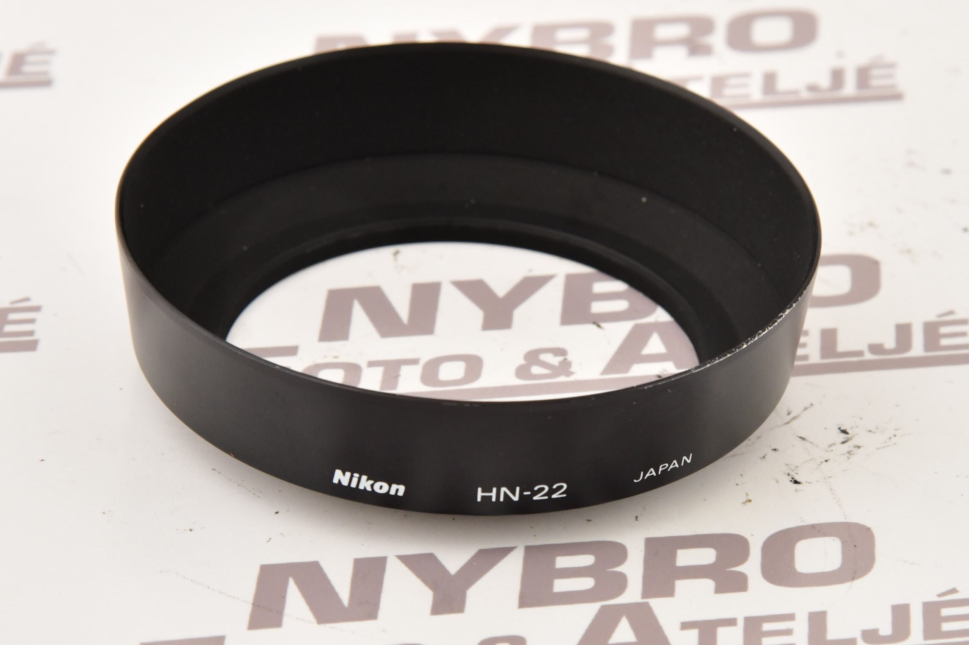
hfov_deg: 17.1
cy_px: 322
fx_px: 3228
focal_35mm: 120
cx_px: 484
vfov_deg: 11.4
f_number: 13
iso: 1600
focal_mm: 120
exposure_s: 1/160
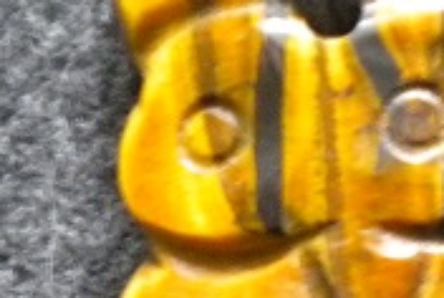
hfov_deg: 14.1
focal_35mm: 145
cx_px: 318
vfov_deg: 9.4
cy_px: 359
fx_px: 1791
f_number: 3.5
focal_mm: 7.4
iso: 800
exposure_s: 1/4.9
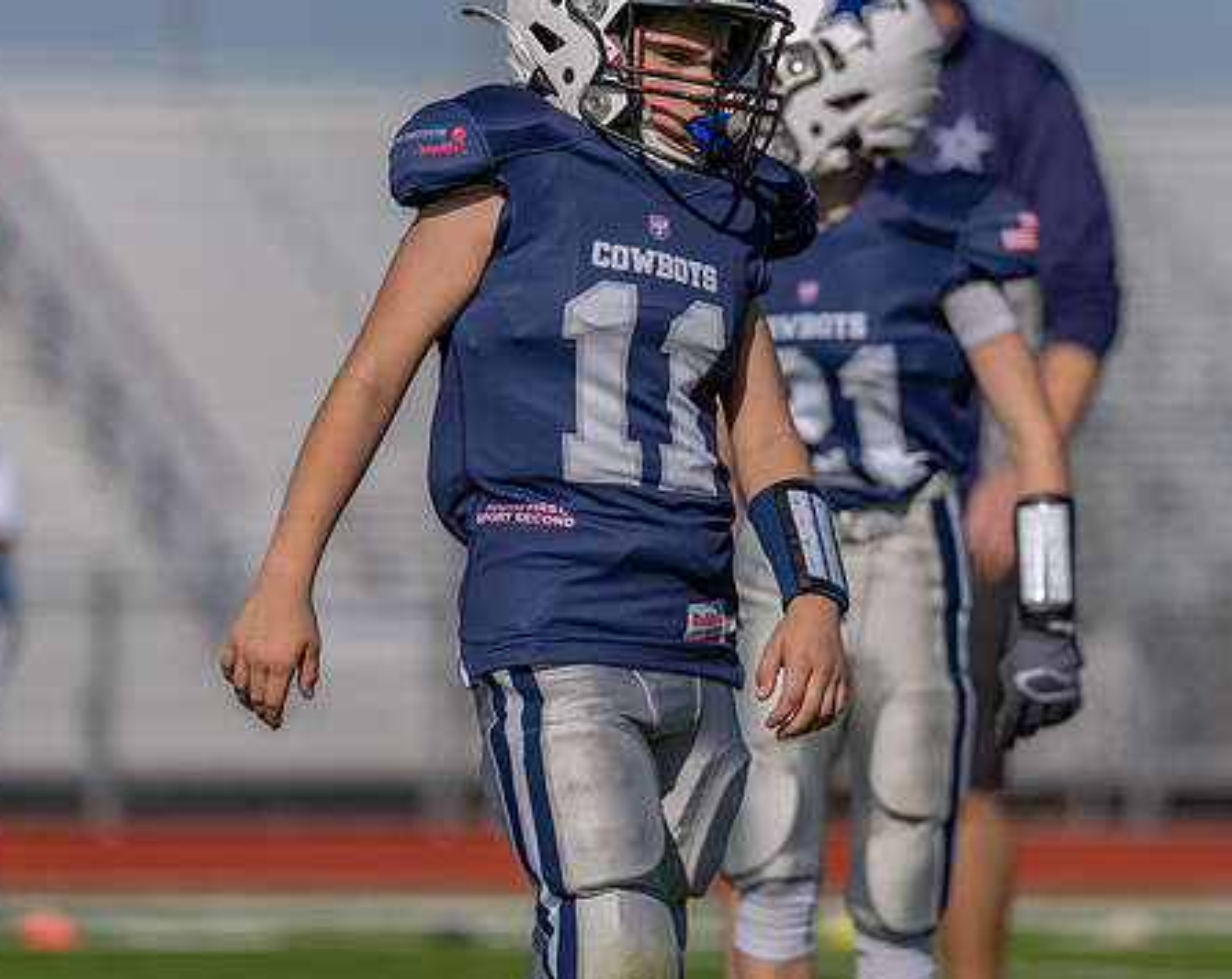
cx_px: 661
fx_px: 12289
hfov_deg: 5.7
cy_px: 288
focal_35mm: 338
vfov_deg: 4.6
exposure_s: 1/5000
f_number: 3.2
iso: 160
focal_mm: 200
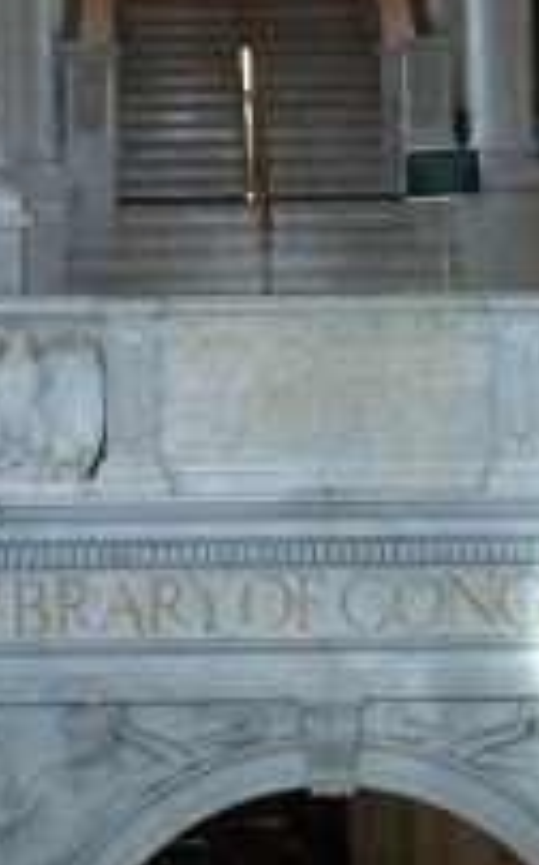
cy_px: -242
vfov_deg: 15.4
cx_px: 175
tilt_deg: +5.8
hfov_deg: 10.1
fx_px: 3060
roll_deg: +1.7
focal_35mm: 130
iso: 200
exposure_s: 1/30
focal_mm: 4.15
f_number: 2.2
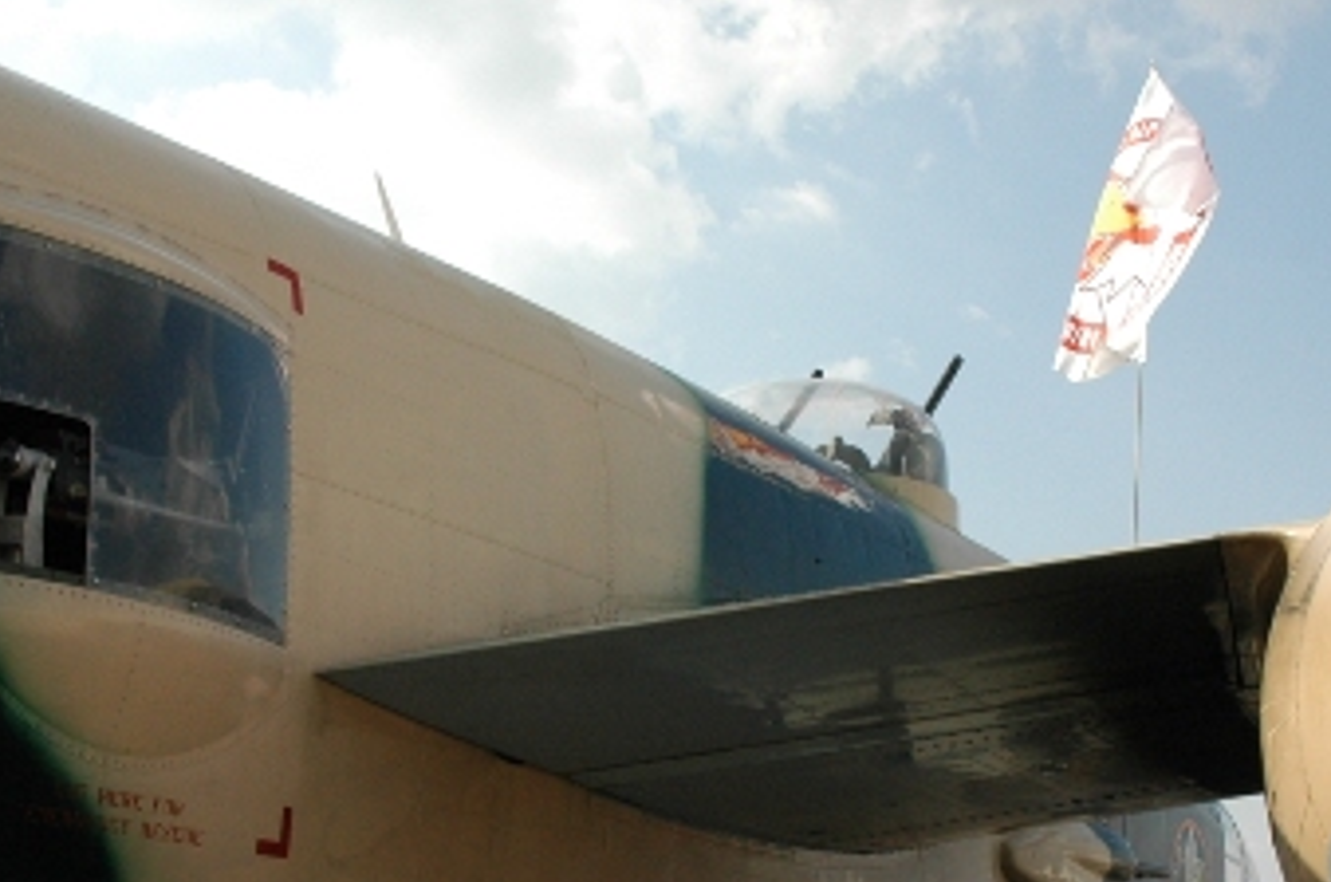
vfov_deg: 20.9
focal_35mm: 64
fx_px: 2362
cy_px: 719
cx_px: 740
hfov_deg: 31.4
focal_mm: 18
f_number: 10
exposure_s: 1/400
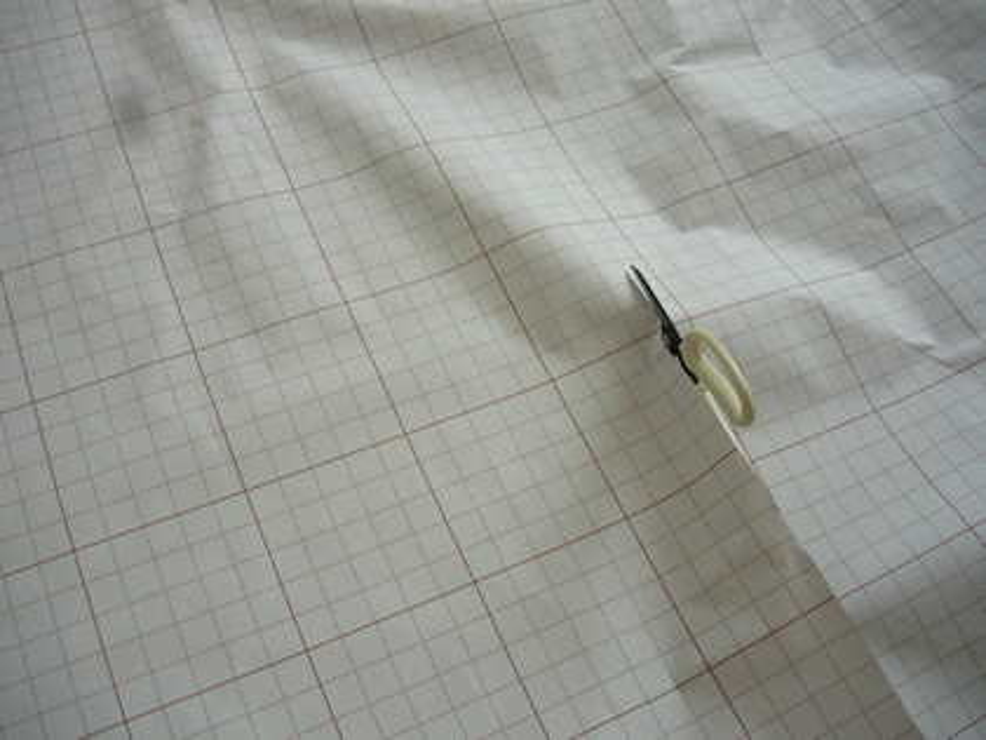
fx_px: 940
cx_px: 493
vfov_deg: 42.9
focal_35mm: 33
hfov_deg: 55.4
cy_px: 370
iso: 100
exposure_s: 1/125
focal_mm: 5.5
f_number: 2.8
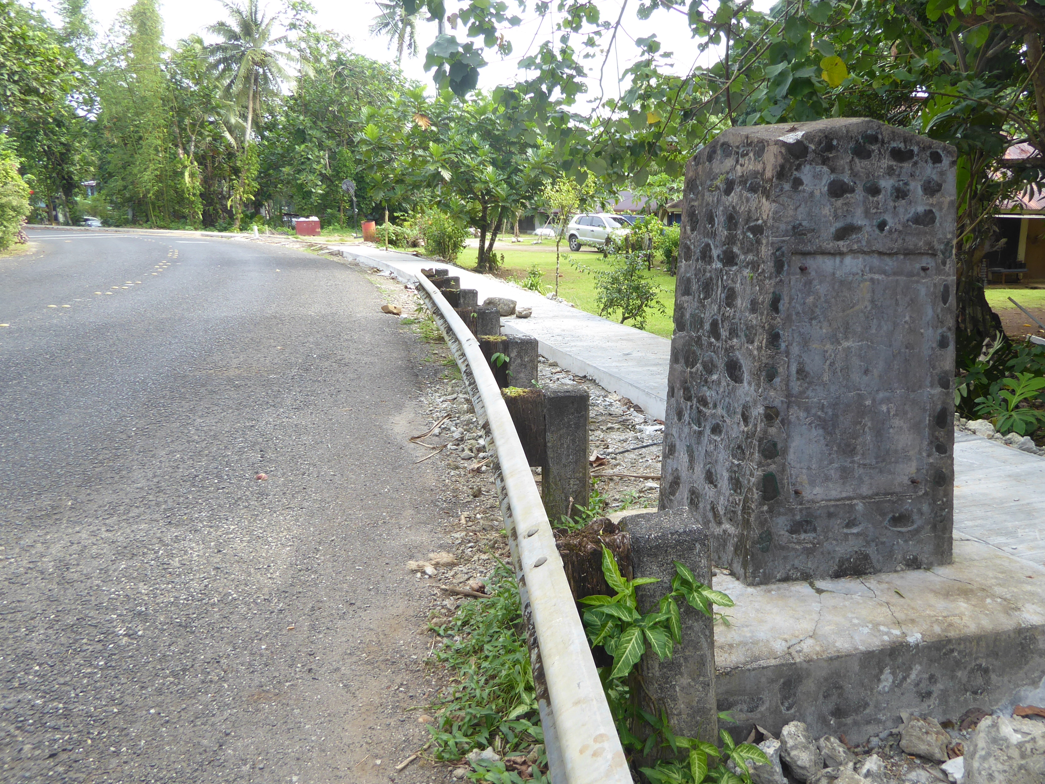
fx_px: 876
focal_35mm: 29
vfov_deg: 48.2
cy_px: 424
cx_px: 604
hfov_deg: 61.3
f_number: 3.3
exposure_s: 1/100
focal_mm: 4.3
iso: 80
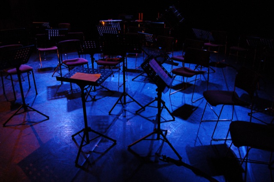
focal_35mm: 30
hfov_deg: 62.0
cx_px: 137
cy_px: 91
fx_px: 228
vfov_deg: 43.5
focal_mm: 20
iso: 1600
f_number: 3.8
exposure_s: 1/50
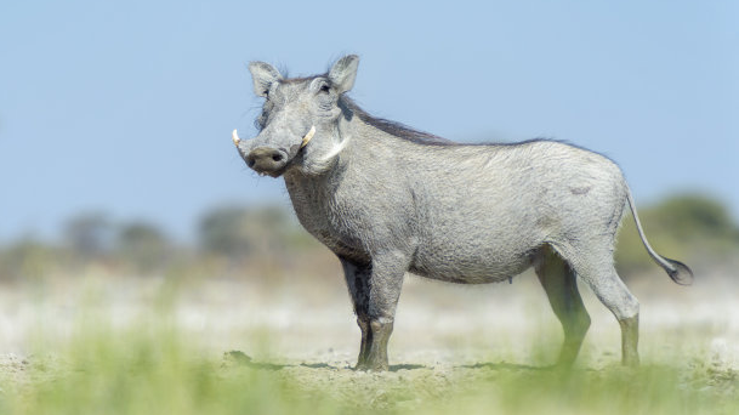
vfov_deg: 3.4
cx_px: 369
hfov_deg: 6.0
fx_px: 7012
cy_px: 172
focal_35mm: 358
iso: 500
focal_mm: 340
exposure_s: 1/3200
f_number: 8
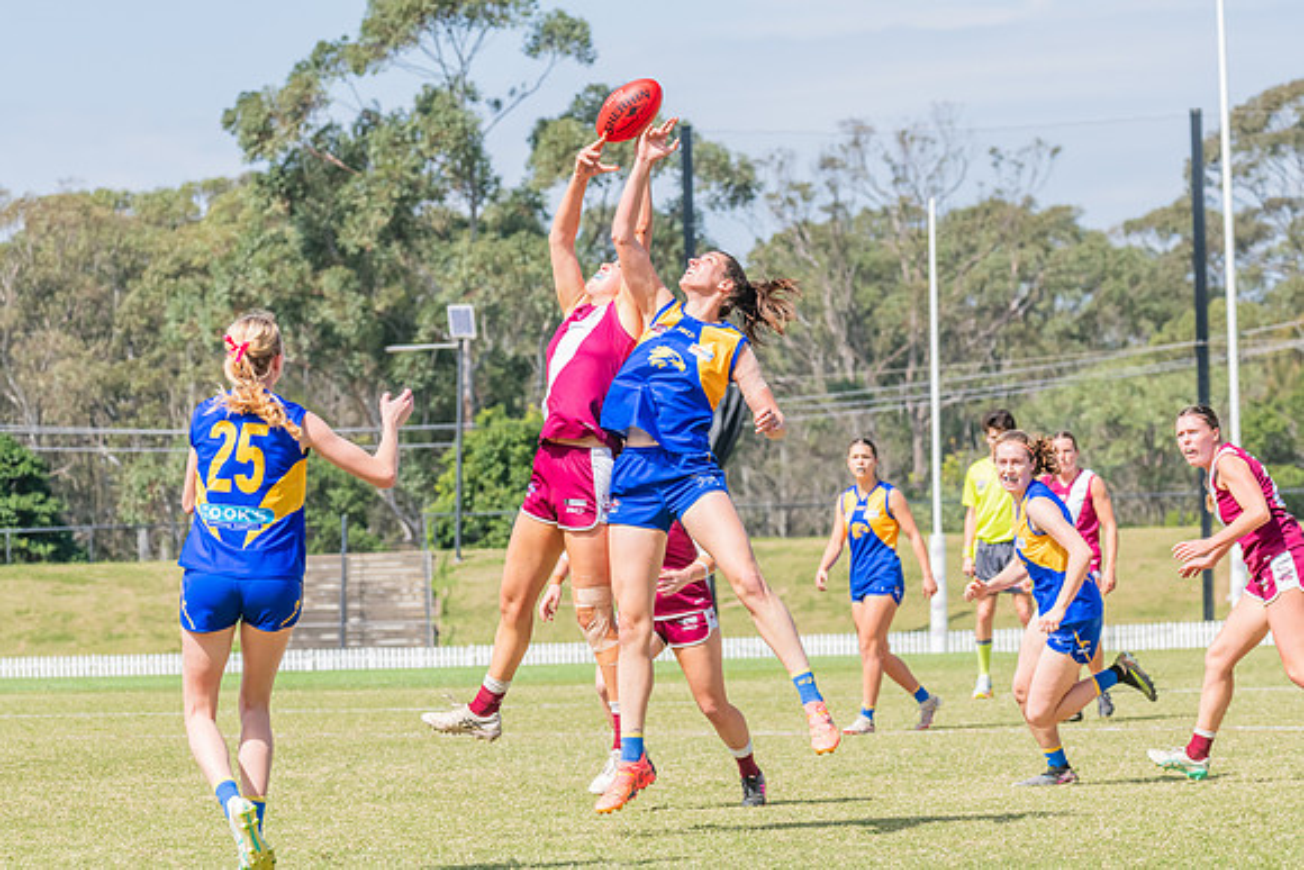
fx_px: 7533
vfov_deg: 6.6
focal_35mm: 208
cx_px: 618
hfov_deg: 9.9
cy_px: 412
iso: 800
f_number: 11
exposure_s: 1/1250
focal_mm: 195
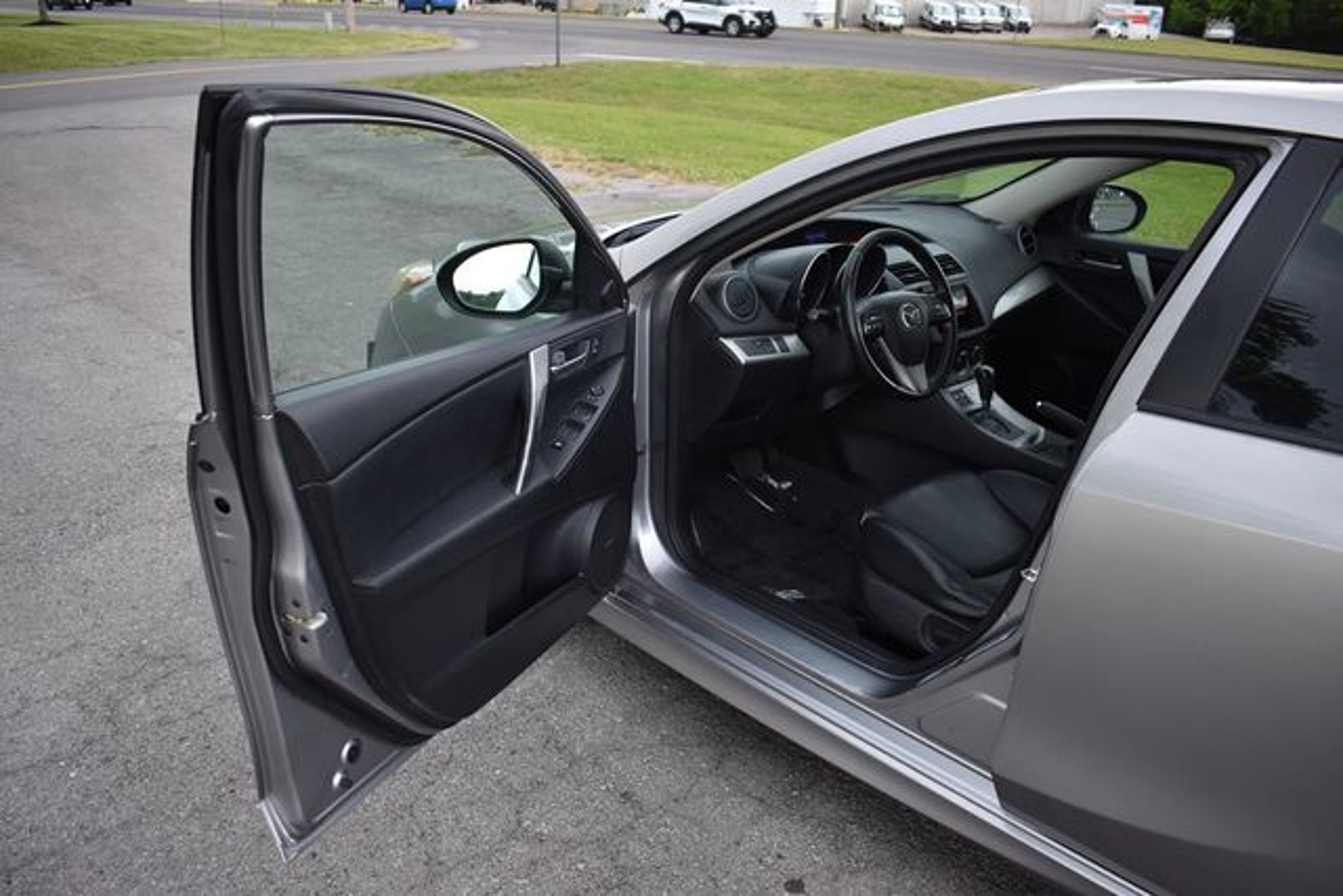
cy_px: 448
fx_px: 1119
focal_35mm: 30
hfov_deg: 61.9
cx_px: 672
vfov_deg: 43.6
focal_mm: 20
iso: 400
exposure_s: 1/250
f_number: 3.5
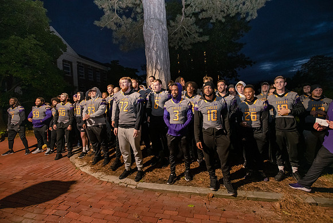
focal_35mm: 17
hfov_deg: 93.3
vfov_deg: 70.5
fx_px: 157
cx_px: 166
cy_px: 112
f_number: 5
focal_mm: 17
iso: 5000
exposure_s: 1/40
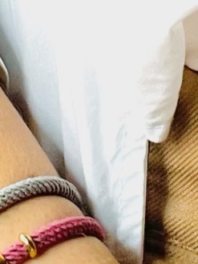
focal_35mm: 97
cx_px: 46
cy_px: 150
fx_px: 741
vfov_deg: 20.2
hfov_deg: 15.1
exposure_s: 1/60
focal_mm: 2.71
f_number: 2.2
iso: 125
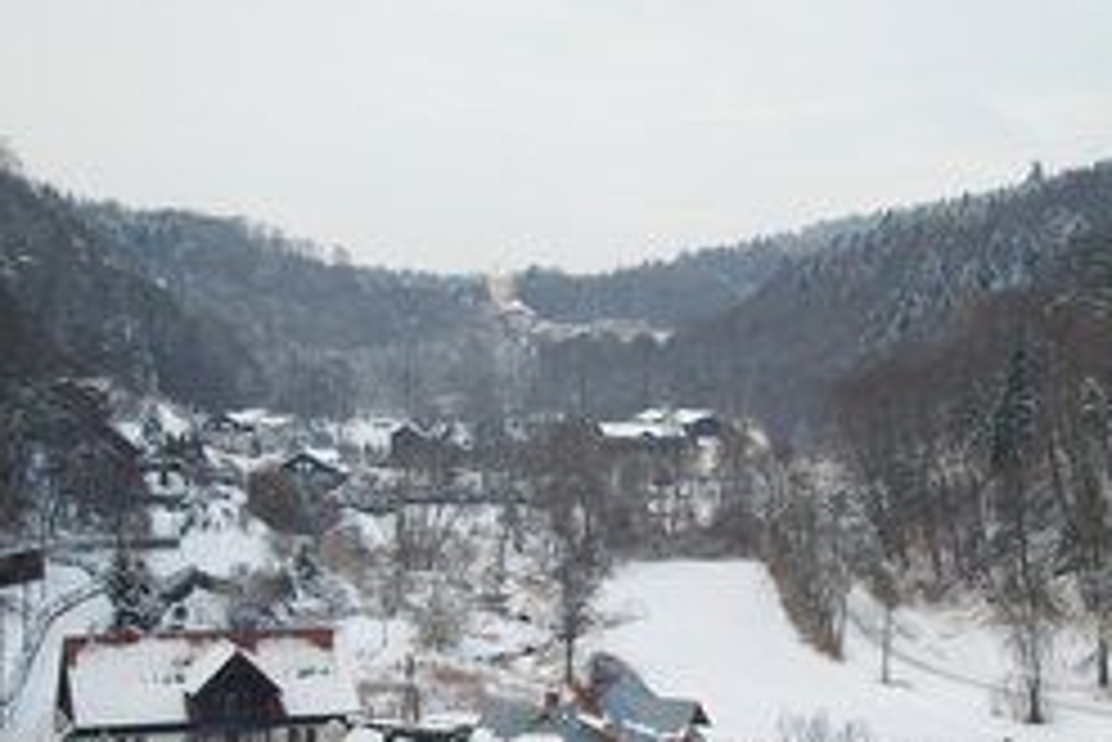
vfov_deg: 19.9
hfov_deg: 29.5
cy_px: 582
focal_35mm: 68
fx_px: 2102
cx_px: 680
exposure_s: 1/50
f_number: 5
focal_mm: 28
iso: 100
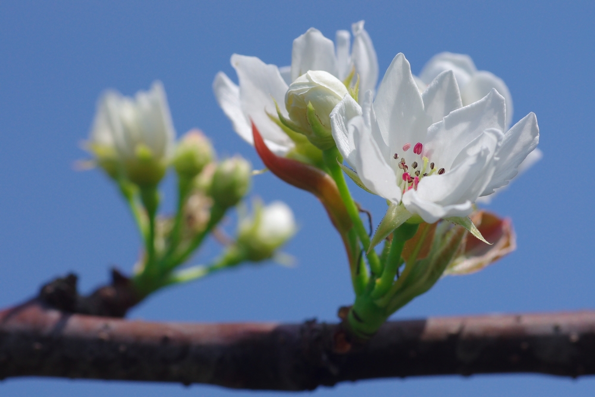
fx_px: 2231
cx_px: 298
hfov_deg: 15.2
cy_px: 198
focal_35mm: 135
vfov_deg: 10.2
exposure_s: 1/800
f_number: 7.1
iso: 400
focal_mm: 90
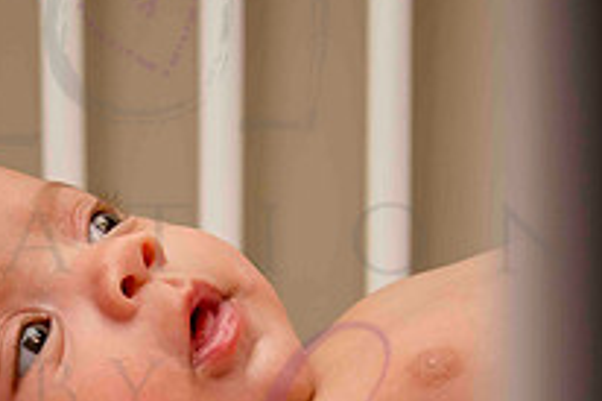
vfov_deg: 12.7
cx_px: 152
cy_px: 382
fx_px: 1788
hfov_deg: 19.0
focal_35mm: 107
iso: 800
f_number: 8
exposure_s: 1/200
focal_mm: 38
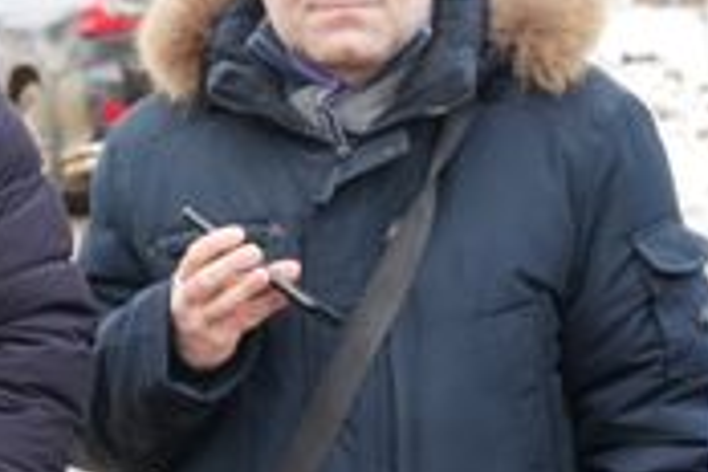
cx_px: 291
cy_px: 326
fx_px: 3009
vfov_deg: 9.0
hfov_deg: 13.4
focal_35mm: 153
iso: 800
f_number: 5.6
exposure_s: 1/160
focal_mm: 38
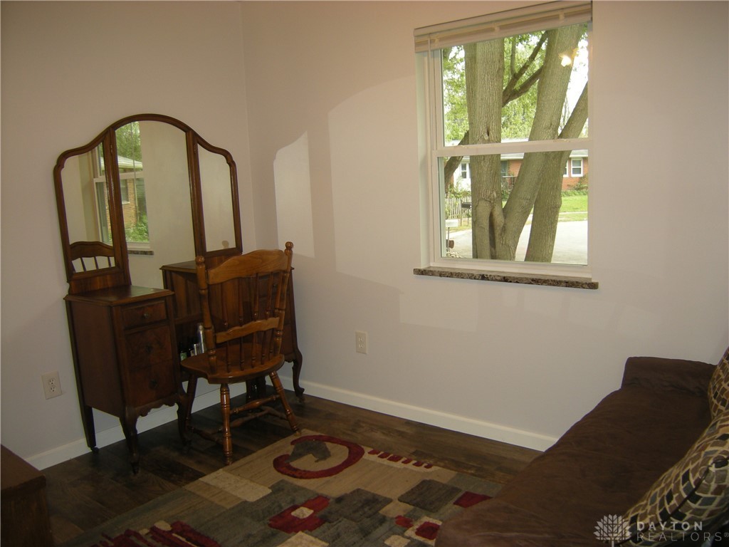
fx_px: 590
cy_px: 274
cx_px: 364
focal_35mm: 28
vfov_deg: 49.7
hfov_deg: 63.4
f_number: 2.8
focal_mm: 4.7
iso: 76
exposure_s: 1/55.5
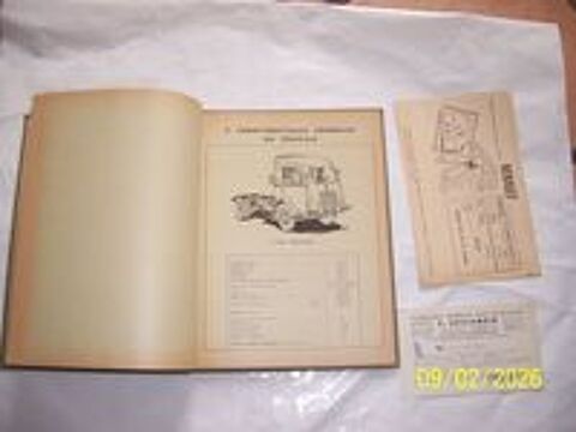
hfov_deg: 54.0
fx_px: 566
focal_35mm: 34
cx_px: 288
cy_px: 216
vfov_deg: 41.8
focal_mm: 5.6
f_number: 2.7
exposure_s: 1/90
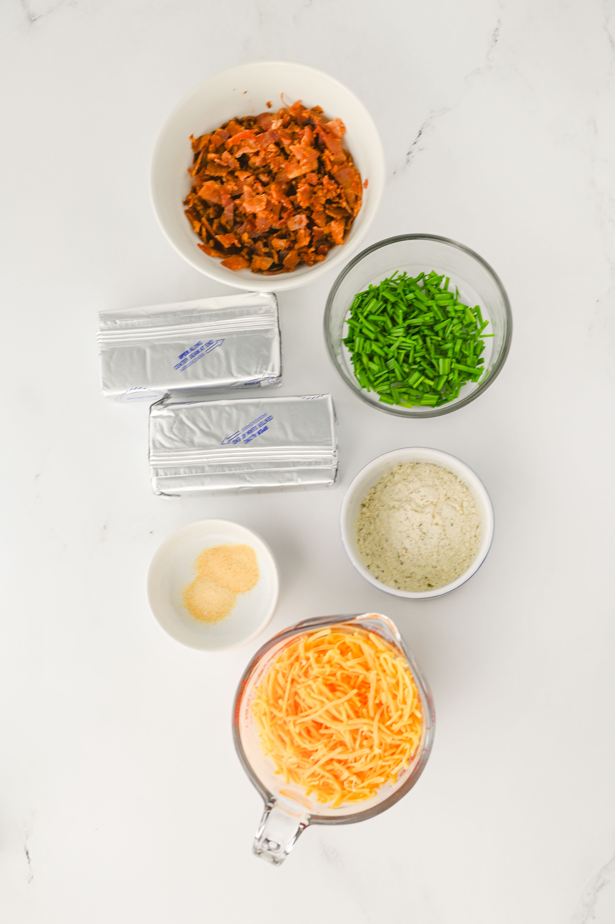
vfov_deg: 39.6
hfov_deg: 27.0
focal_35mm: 50
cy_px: 462
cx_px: 308
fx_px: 1283
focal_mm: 50
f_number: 5
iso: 110
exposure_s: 1/80
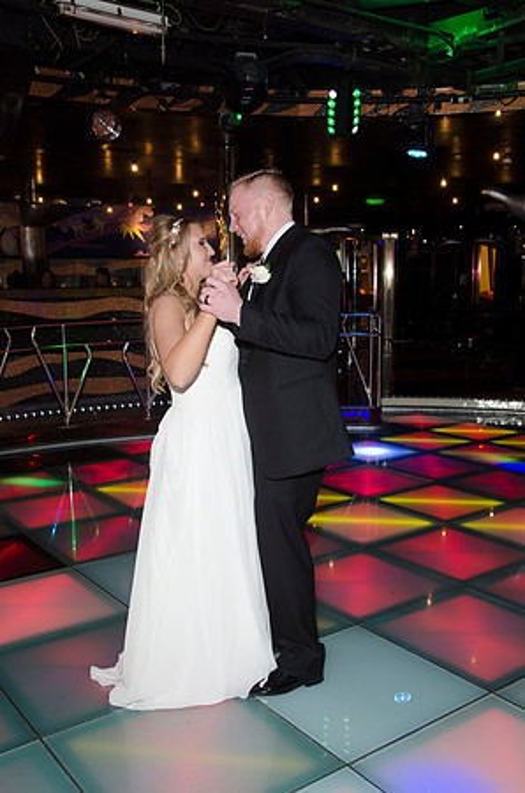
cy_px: 396
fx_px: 791
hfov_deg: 36.7
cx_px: 262
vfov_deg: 53.2
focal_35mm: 36
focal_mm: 24
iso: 400
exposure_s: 1/60
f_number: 5.6
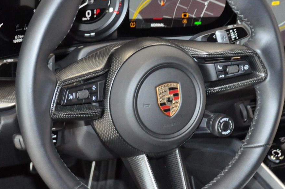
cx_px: 170
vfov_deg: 14.4
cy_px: 97
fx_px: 751
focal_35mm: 95
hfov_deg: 21.5
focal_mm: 34
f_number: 5.6
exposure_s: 1/60
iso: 3200
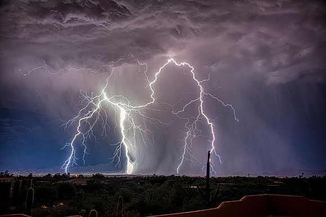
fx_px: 317
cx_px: 163
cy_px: 108
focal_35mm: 35
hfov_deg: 54.4
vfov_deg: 37.9
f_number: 4
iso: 200
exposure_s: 3.2
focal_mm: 35
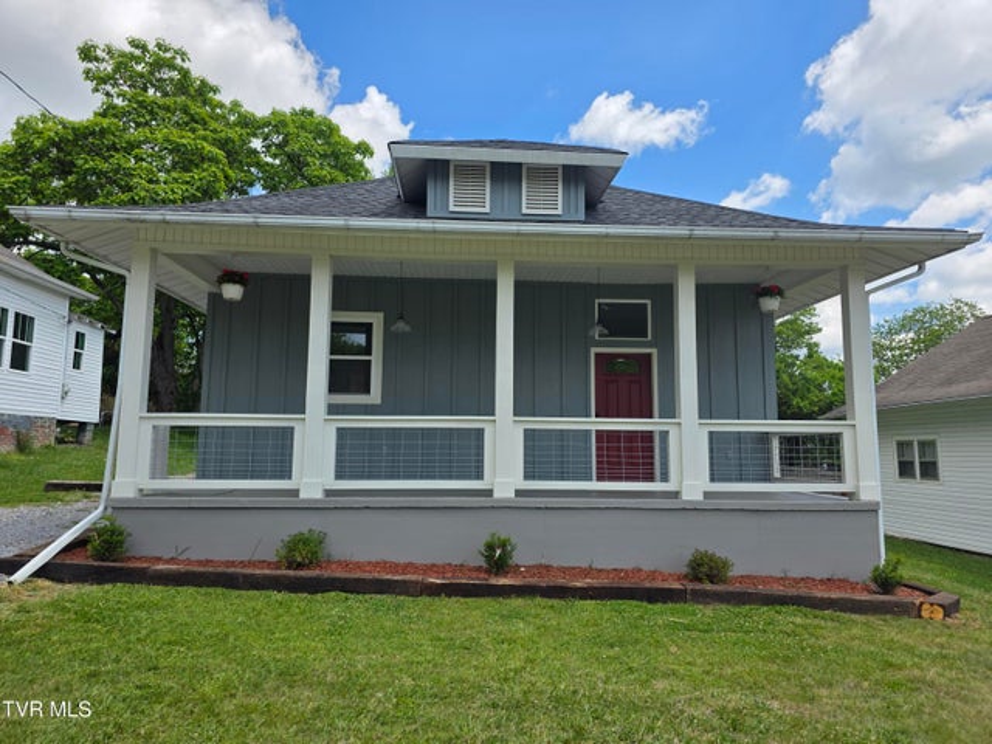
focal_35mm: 23
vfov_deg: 58.9
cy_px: 372
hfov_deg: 73.9
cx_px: 496
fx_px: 659
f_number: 1.7
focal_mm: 6.3
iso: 80
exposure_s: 1/5296
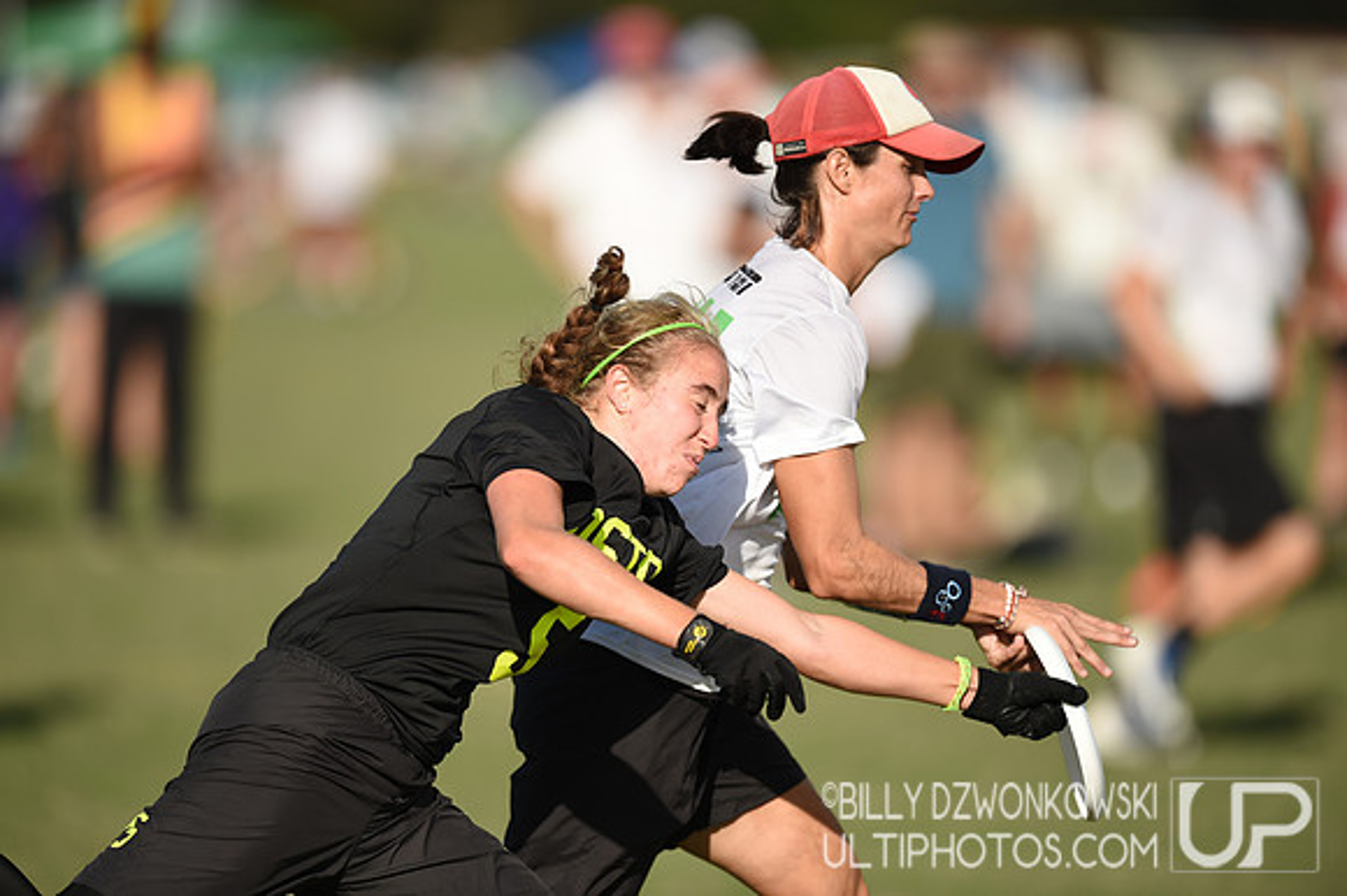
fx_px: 14958
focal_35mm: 400
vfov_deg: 3.4
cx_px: 674
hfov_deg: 5.2
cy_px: 448
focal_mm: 400
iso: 125
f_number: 2.8
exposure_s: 1/3200
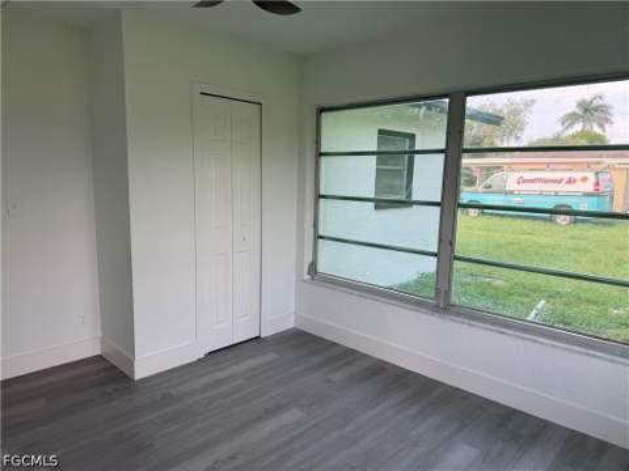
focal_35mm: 24
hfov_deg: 71.6
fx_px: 436
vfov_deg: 56.8
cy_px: 236
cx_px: 314
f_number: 1.78
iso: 100
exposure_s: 1/307
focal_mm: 6.76
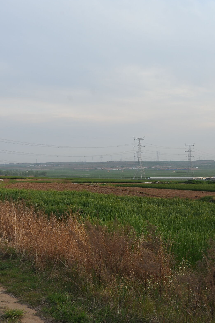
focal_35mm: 52
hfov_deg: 25.2
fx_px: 466
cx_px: 23
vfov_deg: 38.2
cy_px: 160
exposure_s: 1/160
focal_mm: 34
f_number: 8
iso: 200
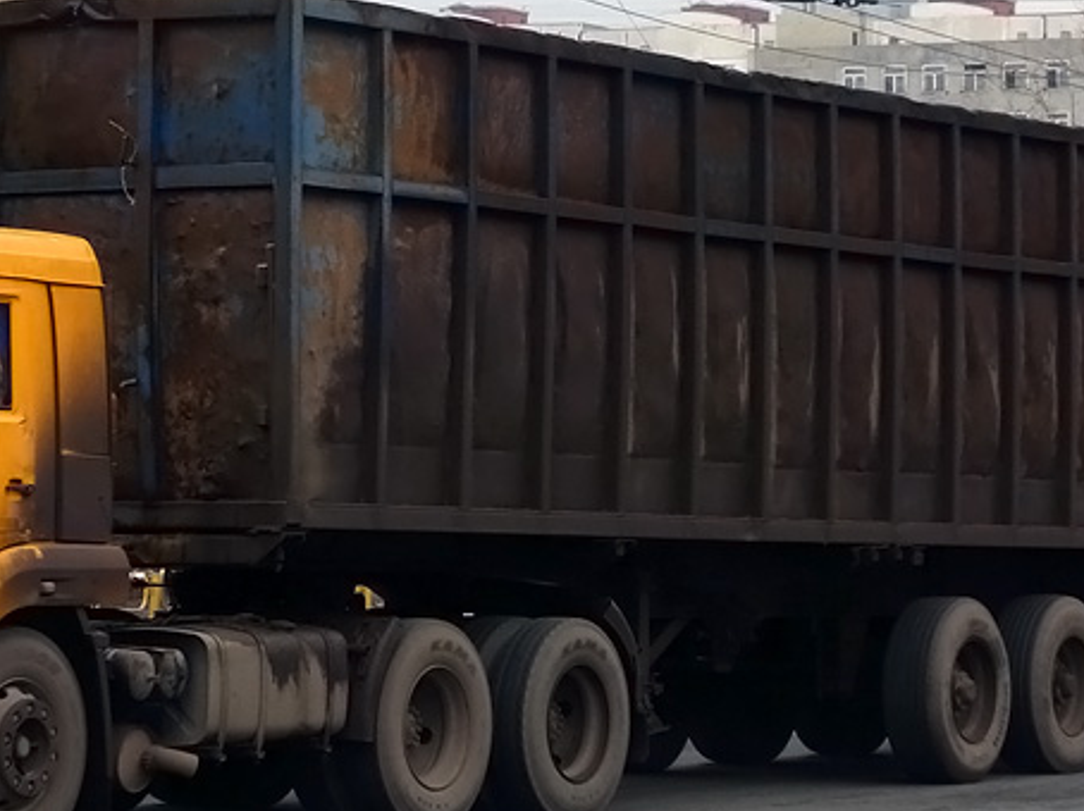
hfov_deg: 13.6
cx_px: 287
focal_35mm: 145
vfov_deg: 10.2
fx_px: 4538
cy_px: 79
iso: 160
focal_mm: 21.29
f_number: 3.5
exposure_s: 1/500
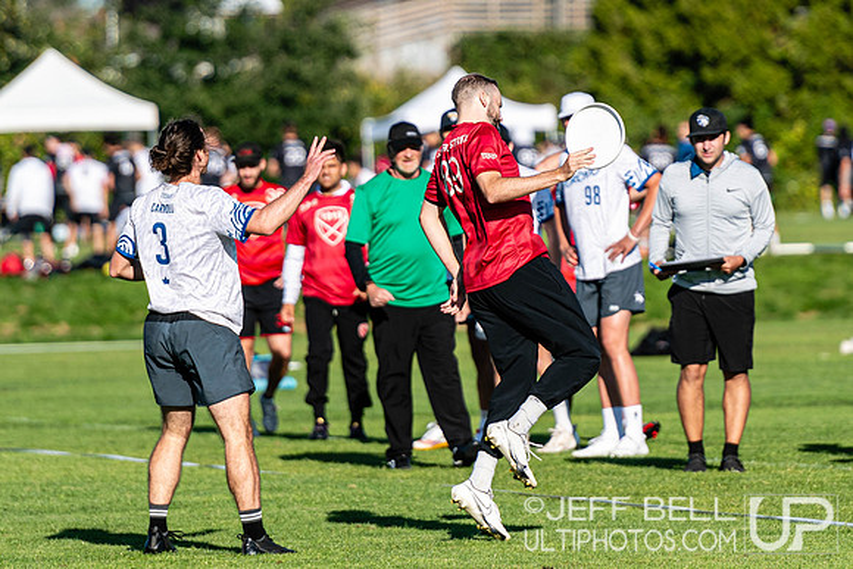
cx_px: 536
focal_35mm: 503
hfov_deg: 4.1
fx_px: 11921
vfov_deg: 2.7
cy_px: 139
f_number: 3.2
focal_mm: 200
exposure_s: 1/1600
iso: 100
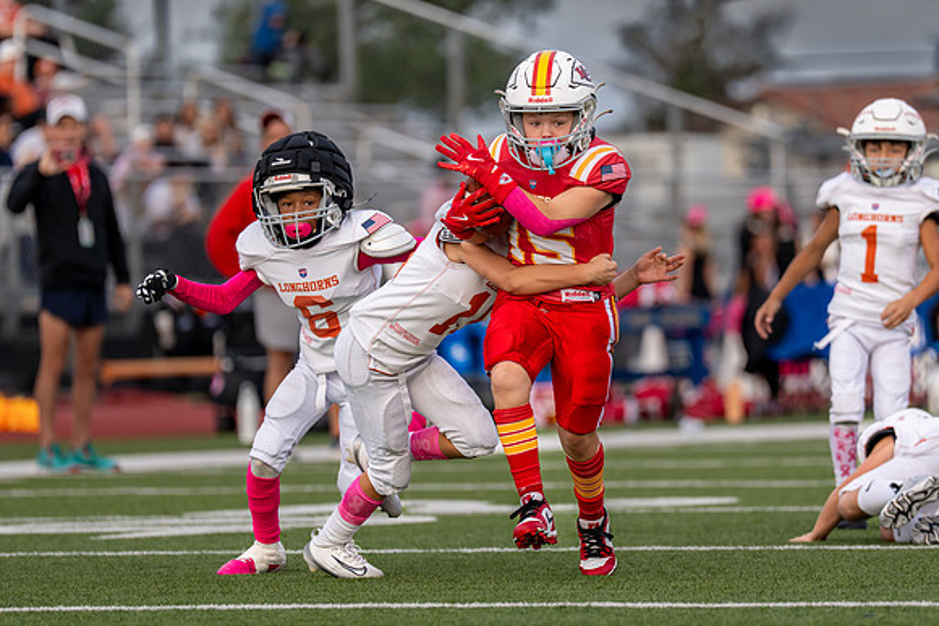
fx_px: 9509
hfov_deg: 5.7
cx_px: 506
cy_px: 324
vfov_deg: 3.8
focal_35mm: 365
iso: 400
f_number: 2.8
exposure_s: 1/2500
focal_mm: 200
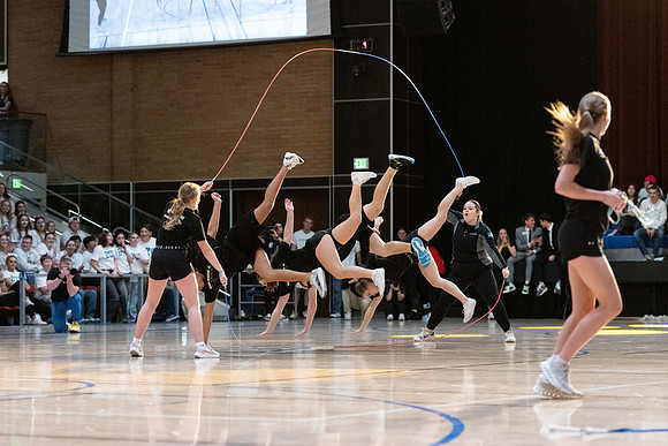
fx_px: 2150
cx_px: 335
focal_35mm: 116
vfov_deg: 11.8
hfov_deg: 17.7
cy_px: 252
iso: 6400
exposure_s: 1/800
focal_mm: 102
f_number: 2.8
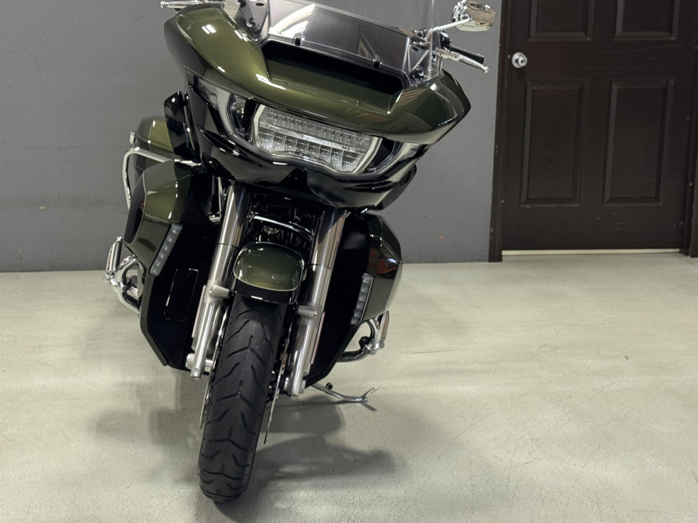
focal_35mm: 58
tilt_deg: -10.5
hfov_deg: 33.1
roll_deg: -0.9
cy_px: 211
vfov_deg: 25.2
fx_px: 1169
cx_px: 281
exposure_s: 1/60
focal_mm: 6.76
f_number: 1.78
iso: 200
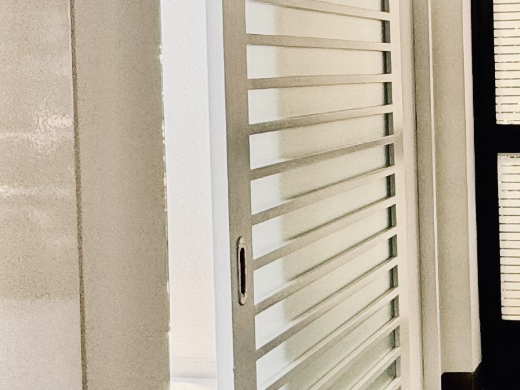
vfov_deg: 20.8
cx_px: 448
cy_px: 96
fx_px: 1052
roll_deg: +2.7
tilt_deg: -0.3
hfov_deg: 27.0
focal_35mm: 70
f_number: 2.2
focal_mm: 2.22
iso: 100
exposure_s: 1/99
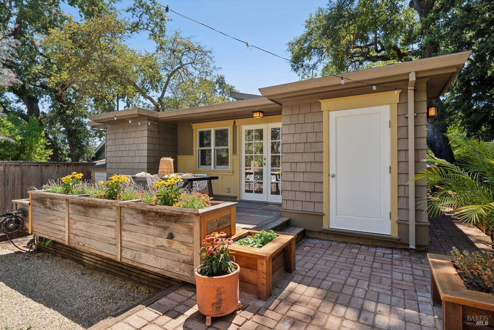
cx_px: 247
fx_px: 247
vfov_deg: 67.4
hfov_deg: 90.0
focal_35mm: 18
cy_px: 165
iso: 200
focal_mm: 18
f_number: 11
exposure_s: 1/60
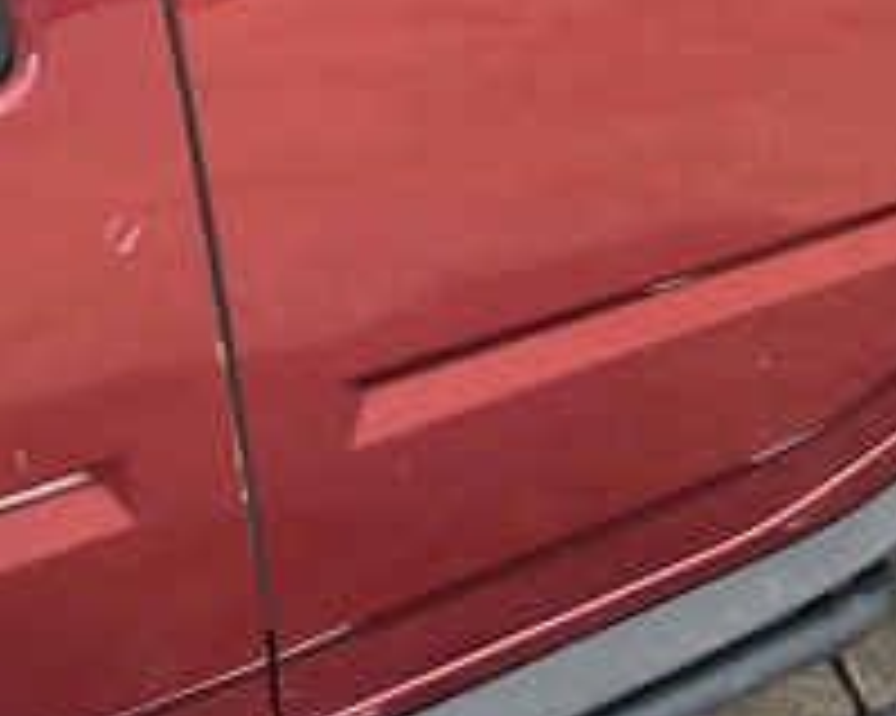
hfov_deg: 33.4
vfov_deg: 26.9
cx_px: 680
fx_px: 1458
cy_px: 117
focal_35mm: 55
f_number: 1.8
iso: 20
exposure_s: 1/142
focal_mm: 3
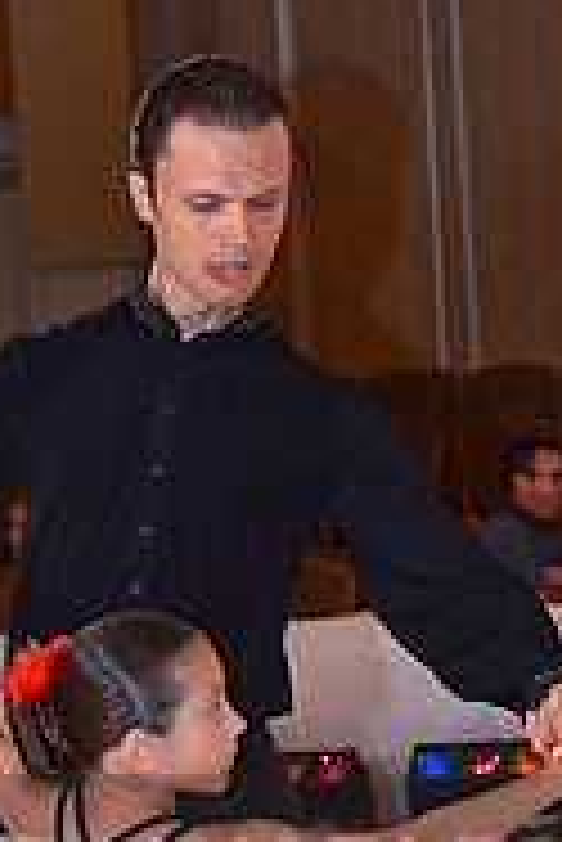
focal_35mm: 217
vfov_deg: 9.4
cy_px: 928
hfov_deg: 6.3
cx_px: 398
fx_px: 5072
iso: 2000
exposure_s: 1/250
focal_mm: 70
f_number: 6.3
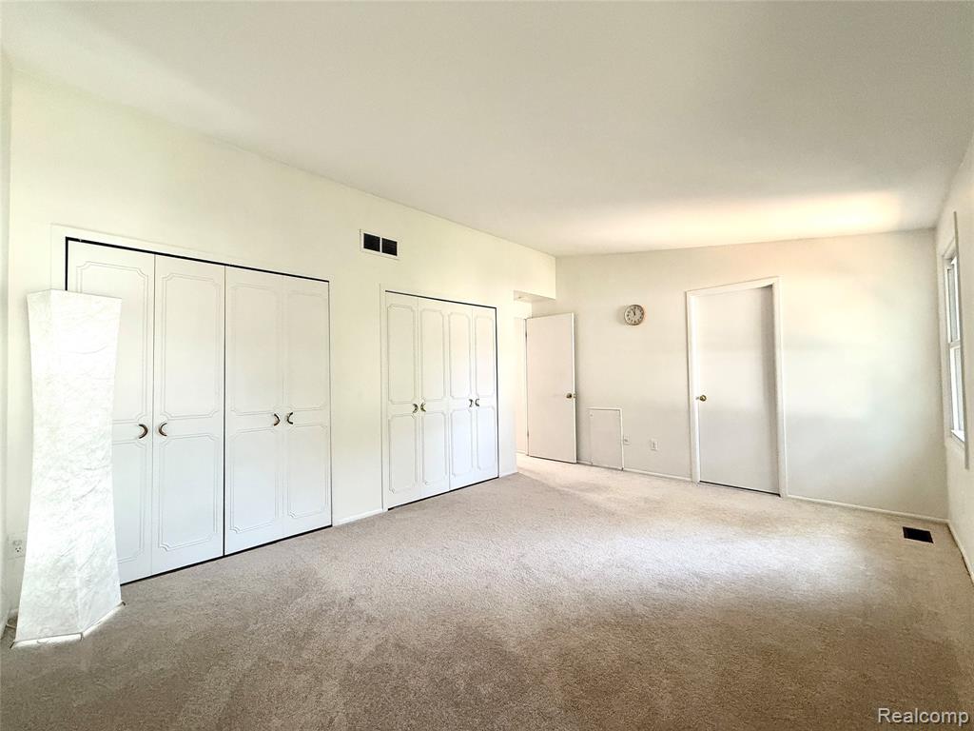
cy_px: 366
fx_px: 394
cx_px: 487
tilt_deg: +1.8
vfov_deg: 85.7
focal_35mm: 14
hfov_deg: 102.1
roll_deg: +0.6
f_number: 2.2
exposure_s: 1/83
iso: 320
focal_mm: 2.22
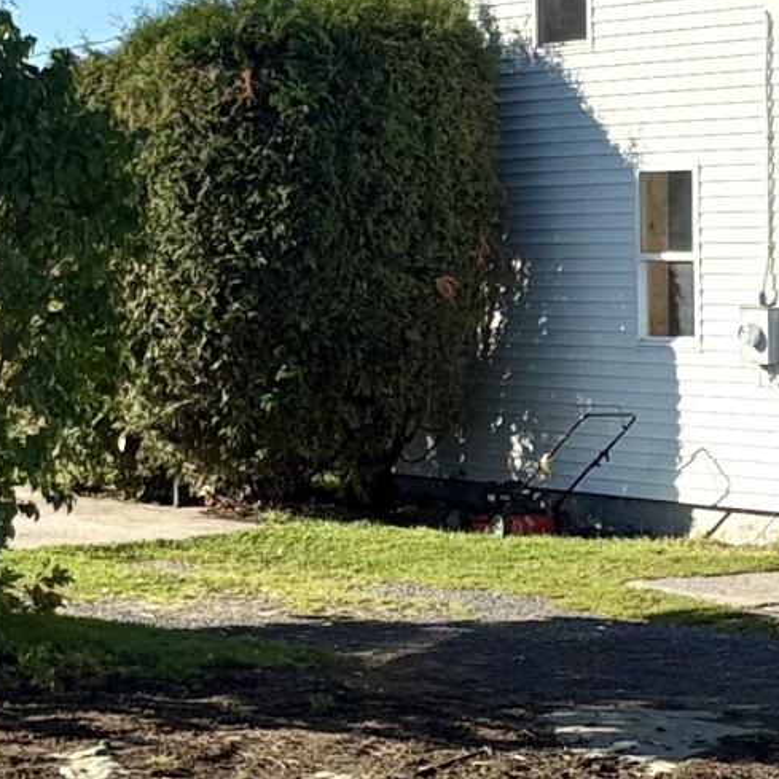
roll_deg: -0.5
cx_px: 685
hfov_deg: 12.3
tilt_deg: +0.6
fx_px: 3590
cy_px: 241
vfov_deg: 12.4
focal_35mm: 141
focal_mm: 5.96
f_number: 1.6
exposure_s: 1/3831
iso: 50
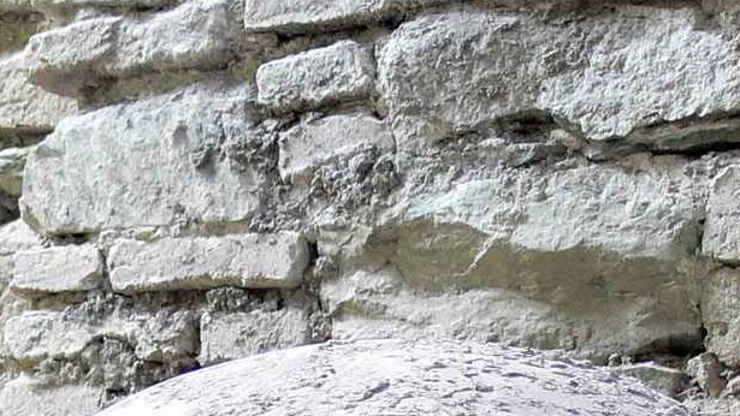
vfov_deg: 9.3
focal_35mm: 124
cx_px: -60
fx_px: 2433
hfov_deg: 16.8
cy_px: 760
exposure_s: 1/20
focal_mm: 7.4
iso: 200
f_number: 2.8
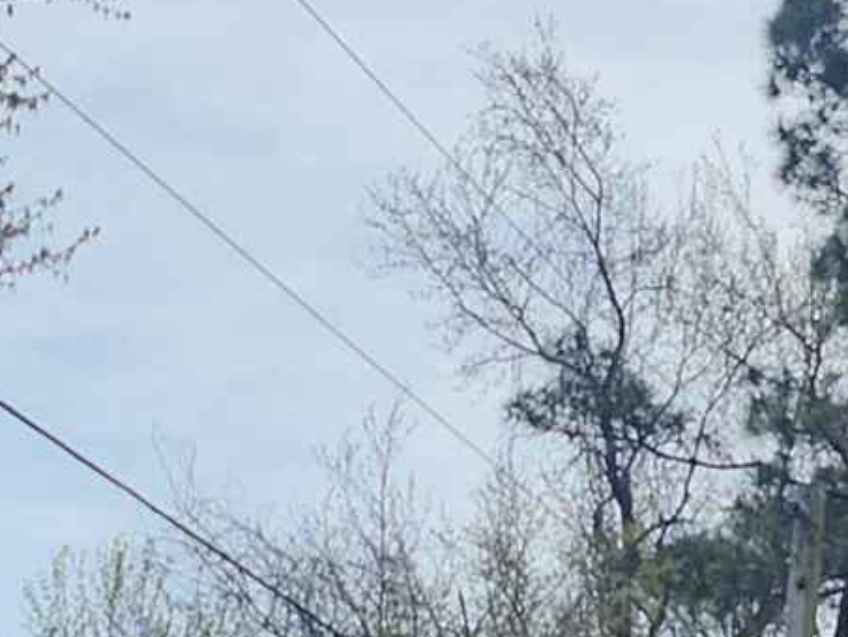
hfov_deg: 12.4
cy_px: 425
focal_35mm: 156
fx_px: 3823
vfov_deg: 9.5
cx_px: 945
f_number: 1.8
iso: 25
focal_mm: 5.54
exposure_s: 1/3850
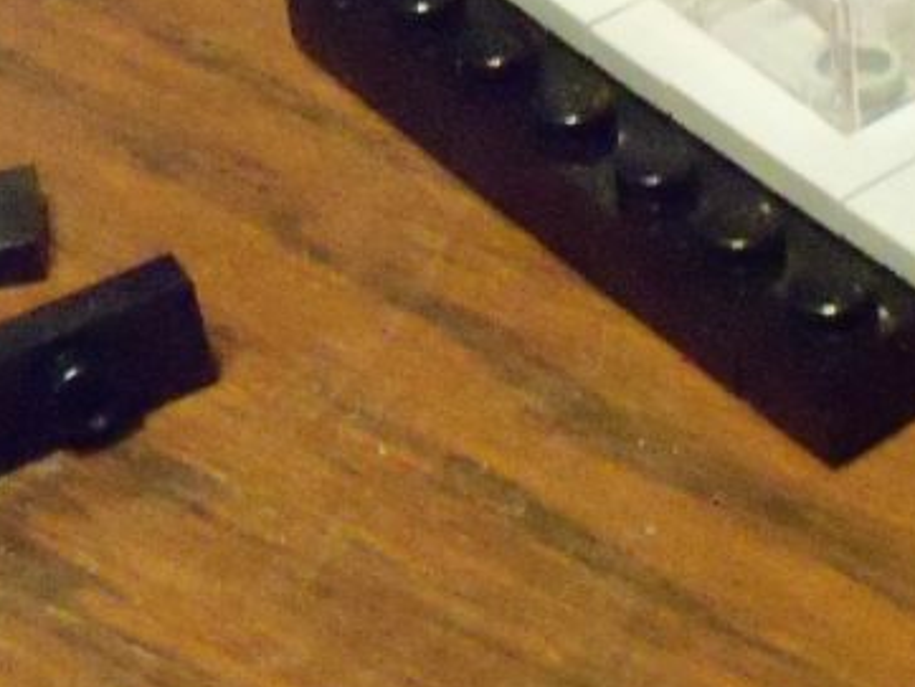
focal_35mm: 118
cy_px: -114
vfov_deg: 12.3
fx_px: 3120
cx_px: 1032
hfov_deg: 16.2
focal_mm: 6.2
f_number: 3.5
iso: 1600
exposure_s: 1/13
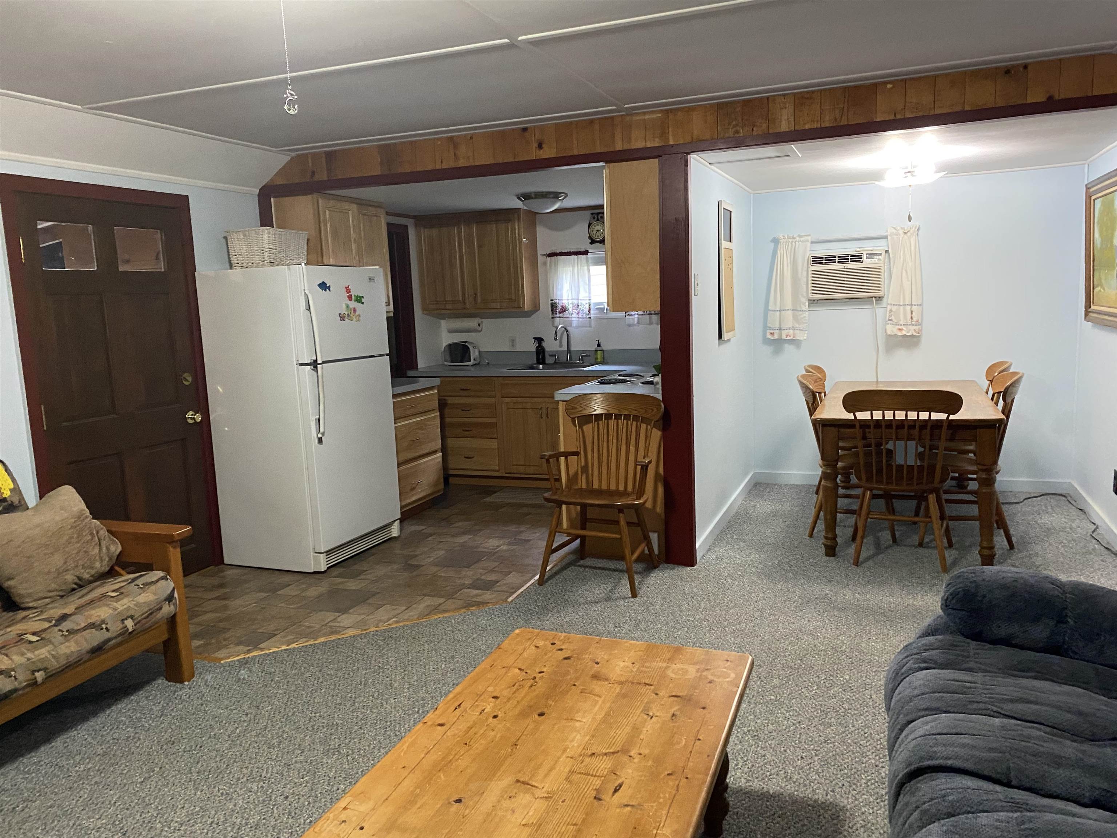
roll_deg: +2.4
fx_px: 839
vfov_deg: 53.1
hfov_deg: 67.3
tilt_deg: -8.6
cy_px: 419
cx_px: 558
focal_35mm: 26
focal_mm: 4.25
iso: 500
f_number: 1.8
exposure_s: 1/40
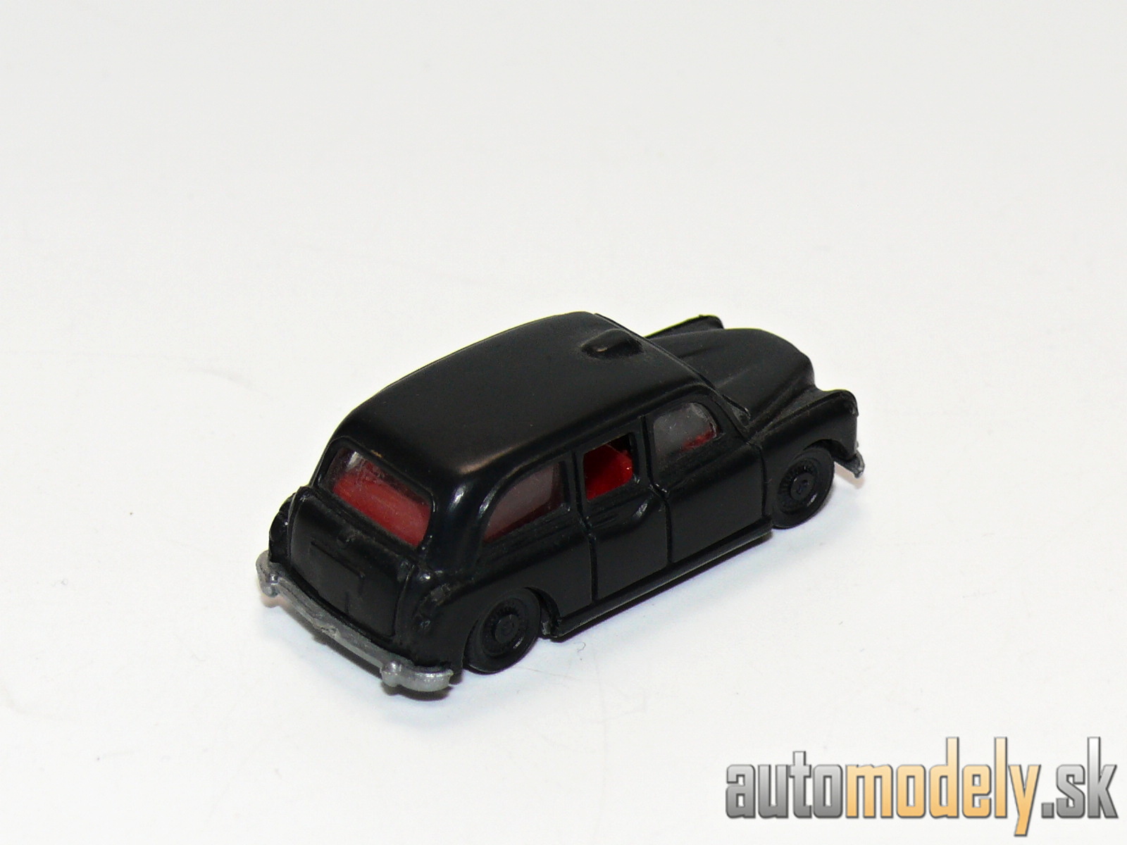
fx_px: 4395
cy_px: 422
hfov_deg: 14.6
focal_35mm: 135
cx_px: 564
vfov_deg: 11.0
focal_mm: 16.1
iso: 100
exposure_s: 1/30
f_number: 4
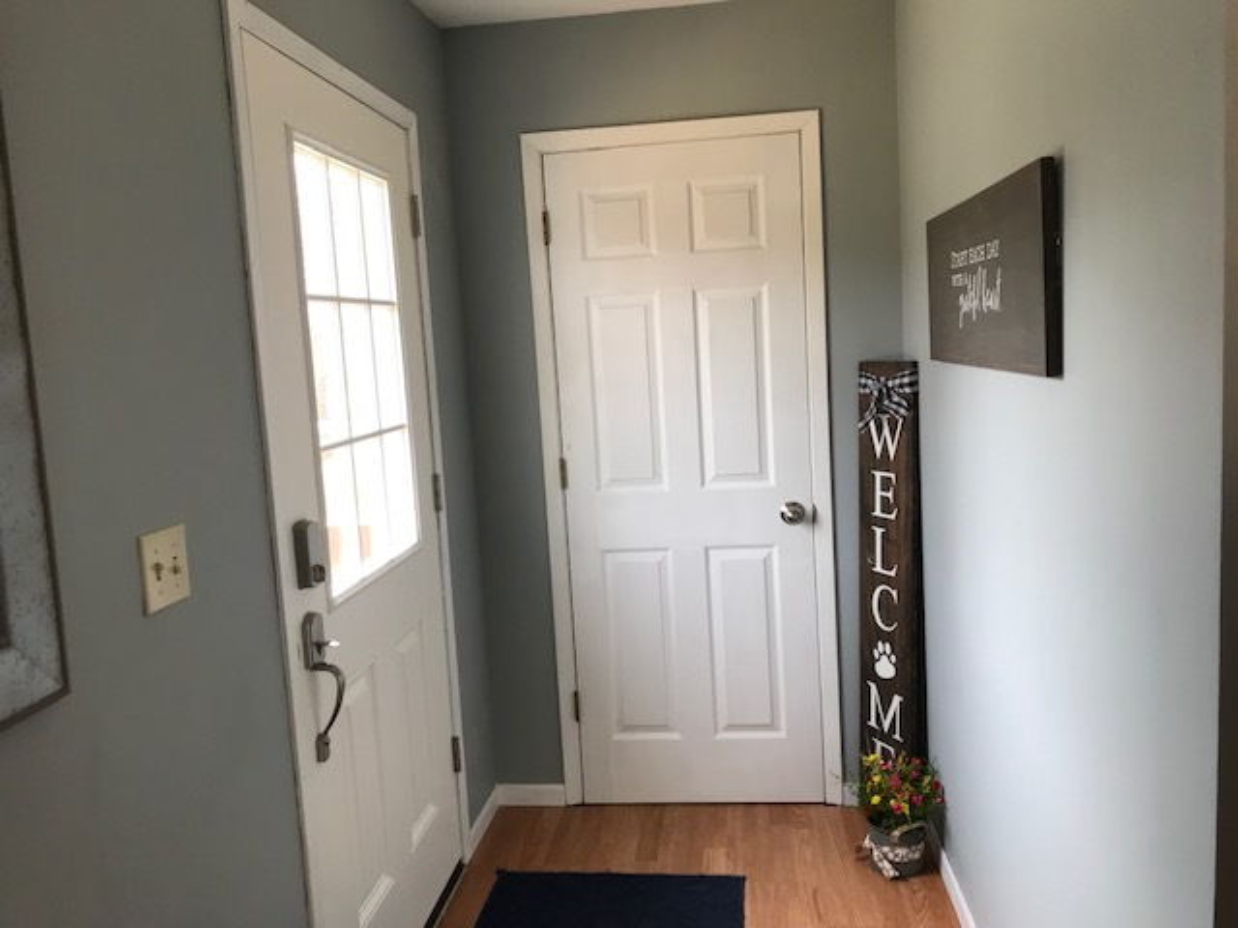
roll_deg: +3.6
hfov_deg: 63.4
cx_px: 619
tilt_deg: -6.7
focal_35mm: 28
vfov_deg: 49.7
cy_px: 464
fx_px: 1001
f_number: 1.8
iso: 40
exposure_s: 1/120
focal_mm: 3.99
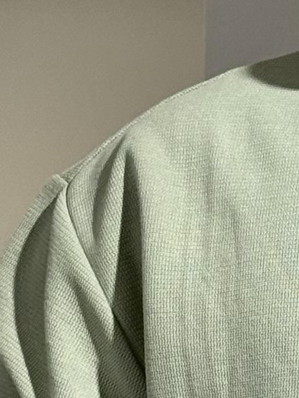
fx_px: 2984
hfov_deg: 5.6
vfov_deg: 7.6
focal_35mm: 259
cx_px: 539
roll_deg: +0.2
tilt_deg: -2.0
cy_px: 520
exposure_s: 1/147
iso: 50
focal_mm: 6.76
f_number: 1.78
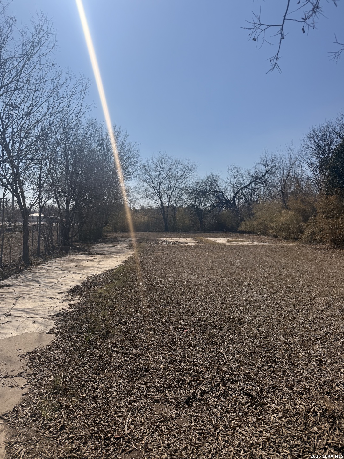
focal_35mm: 24
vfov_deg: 71.6
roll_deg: -1.2
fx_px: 318
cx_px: 172
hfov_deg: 56.8
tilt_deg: -1.2
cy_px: 230
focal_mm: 6.76
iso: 100
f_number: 1.78
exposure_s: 1/11905
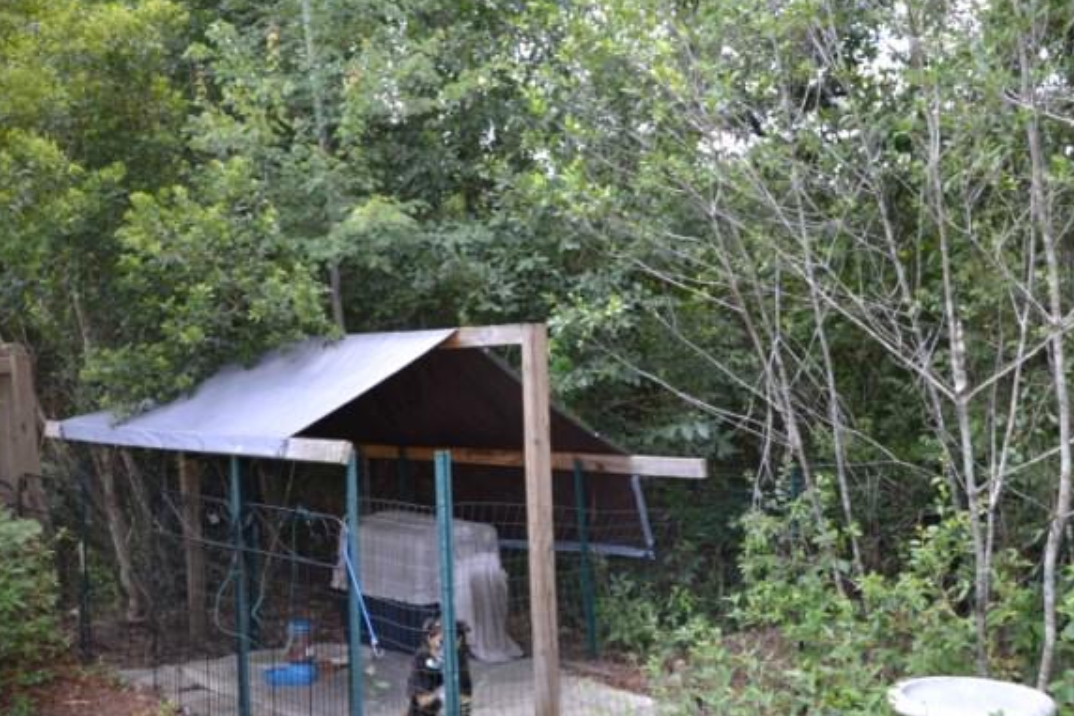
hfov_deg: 45.2
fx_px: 1282
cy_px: 411
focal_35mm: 43
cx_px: 640
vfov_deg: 31.1
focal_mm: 16
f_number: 5.6
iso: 400
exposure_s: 1/125
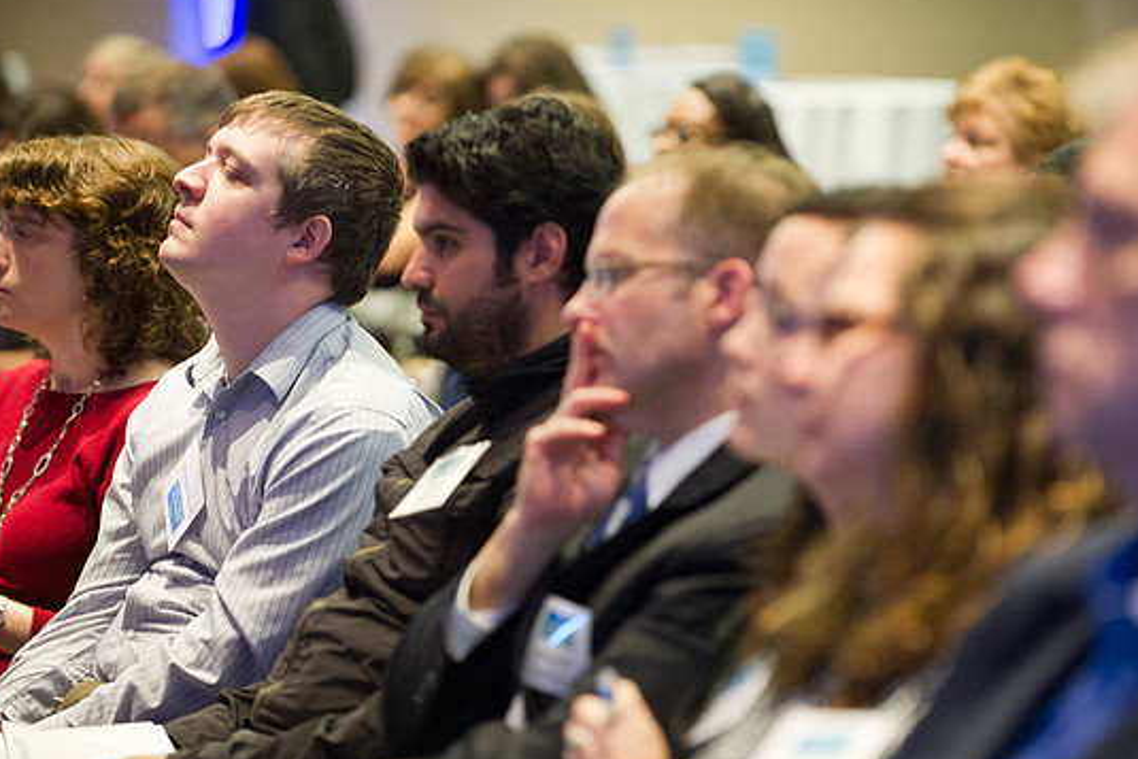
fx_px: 5312
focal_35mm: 168
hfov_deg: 12.2
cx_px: 598
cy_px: 395
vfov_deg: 8.2
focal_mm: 155
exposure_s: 1/50
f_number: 2.8
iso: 2500
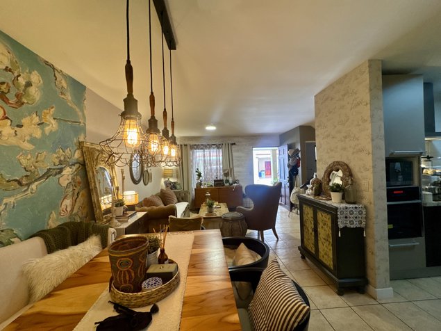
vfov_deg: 85.7
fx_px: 178
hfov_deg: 102.1
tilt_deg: +0.9
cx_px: 220
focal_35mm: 14
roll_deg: +1.6
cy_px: 166
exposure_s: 1/60
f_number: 2.2
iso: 250
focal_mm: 2.22
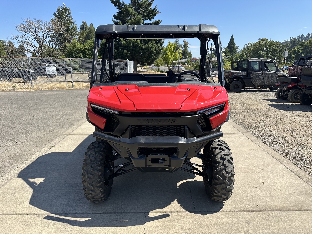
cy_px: 117
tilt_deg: -12.1
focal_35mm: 24
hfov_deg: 71.6
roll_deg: +0.7
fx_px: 216
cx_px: 156
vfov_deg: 56.8
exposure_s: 1/2809
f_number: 1.78
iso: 80
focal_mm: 6.86
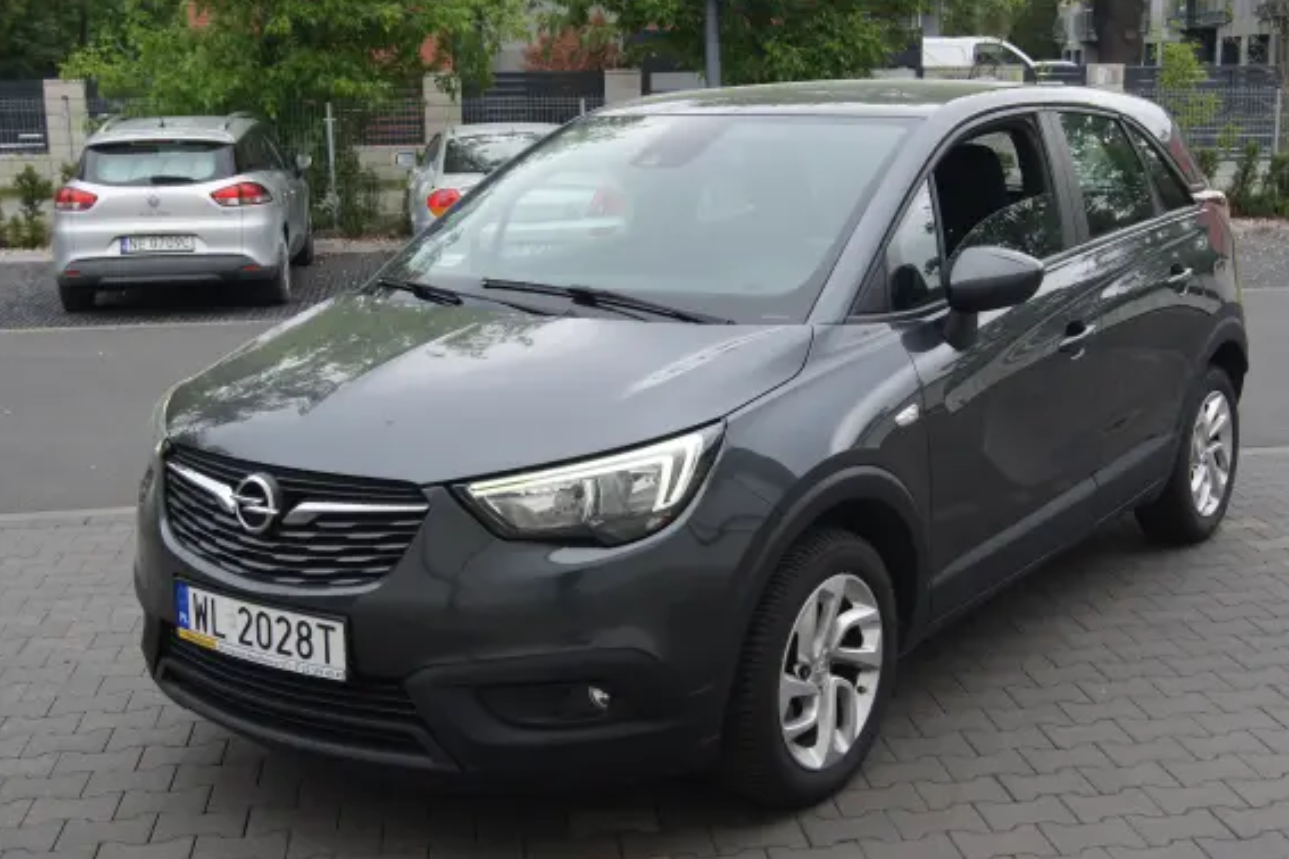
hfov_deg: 44.4
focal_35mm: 44
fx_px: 1575
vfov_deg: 30.5
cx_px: 716
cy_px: 473
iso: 100
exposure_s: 1/80
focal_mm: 26
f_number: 5.6
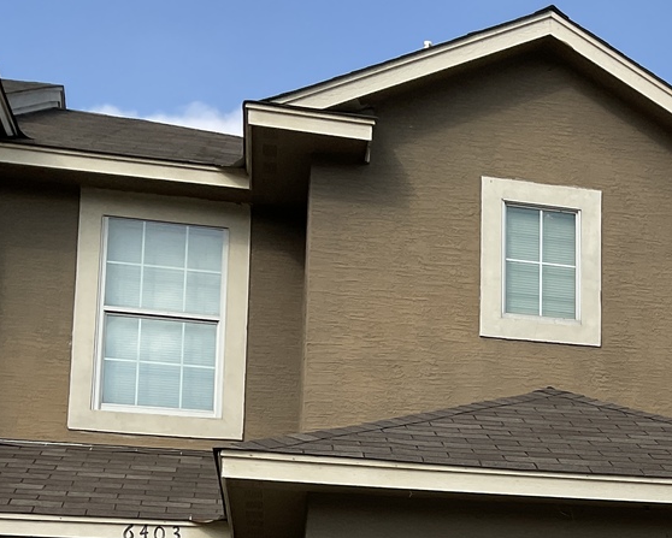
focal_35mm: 73
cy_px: 583
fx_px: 1453
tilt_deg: +8.9
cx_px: 718
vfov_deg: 20.1
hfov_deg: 24.5
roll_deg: +0.1
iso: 16
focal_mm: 3
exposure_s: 1/2227
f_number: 1.8
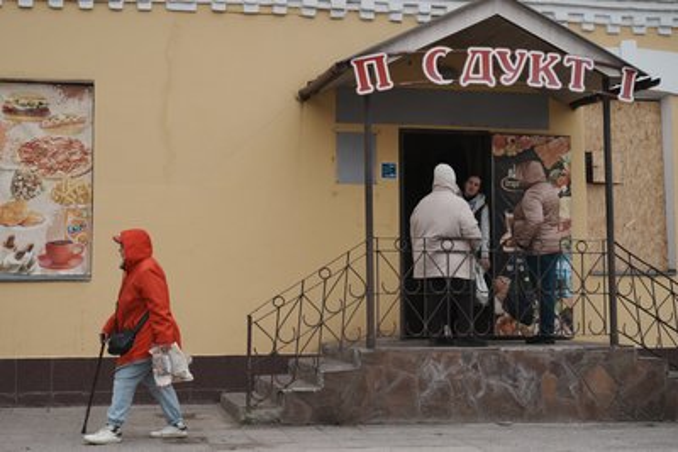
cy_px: 226
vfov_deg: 29.9
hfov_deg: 43.6
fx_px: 848
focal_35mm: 45
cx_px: 339
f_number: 4.5
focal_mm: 45
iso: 50
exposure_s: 1/500
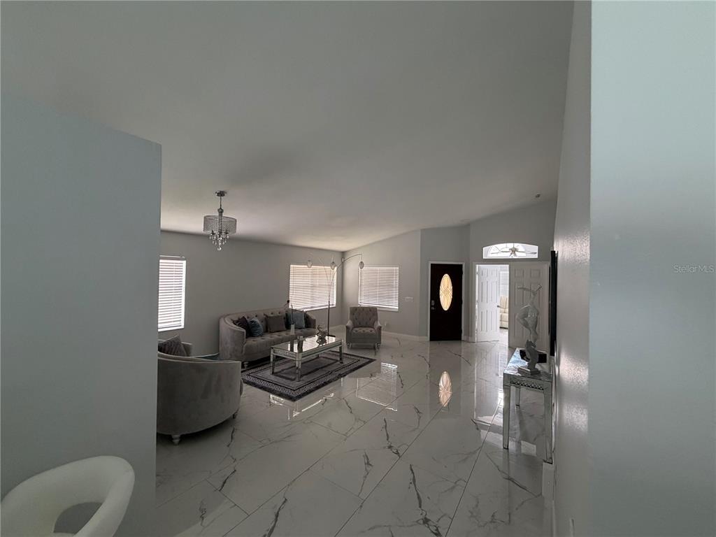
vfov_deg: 85.7
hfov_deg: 102.1
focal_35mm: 14
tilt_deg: -0.1
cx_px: 358
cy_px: 268
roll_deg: -1.1
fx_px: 290
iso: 320
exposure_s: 1/74
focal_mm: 2.22
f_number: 2.2
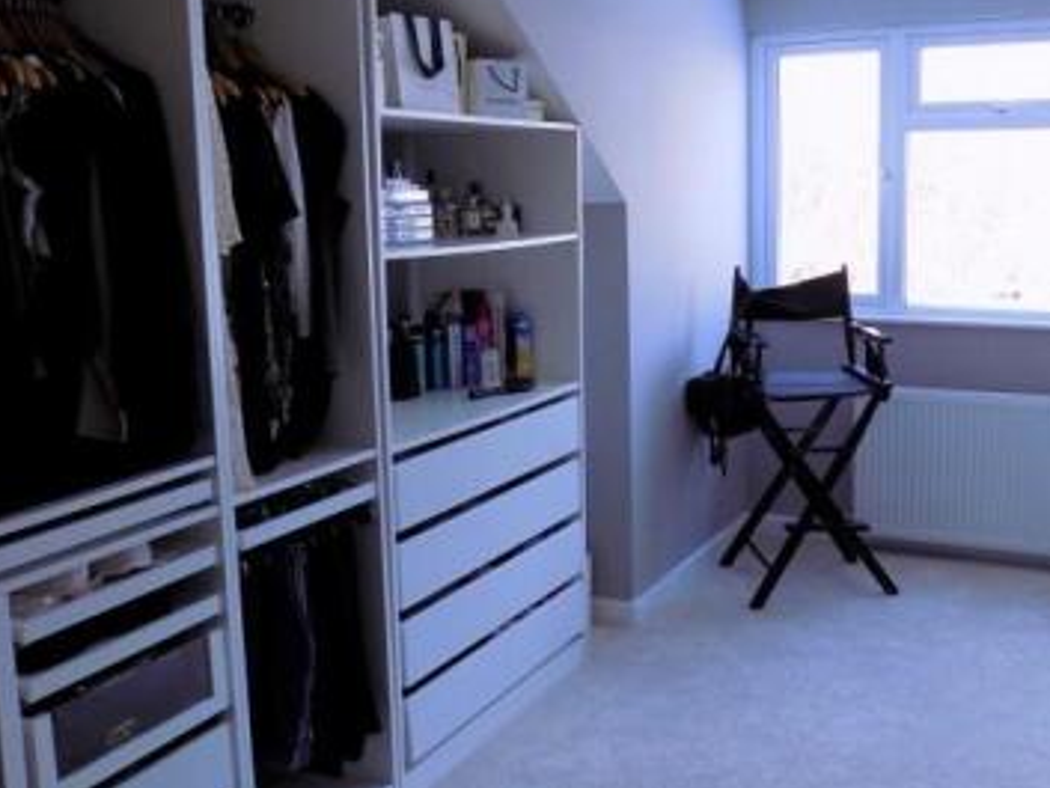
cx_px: 605
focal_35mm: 38
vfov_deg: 37.7
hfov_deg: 48.8
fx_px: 1153
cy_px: 364
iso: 80
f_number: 3.1
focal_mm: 4
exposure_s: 1/80
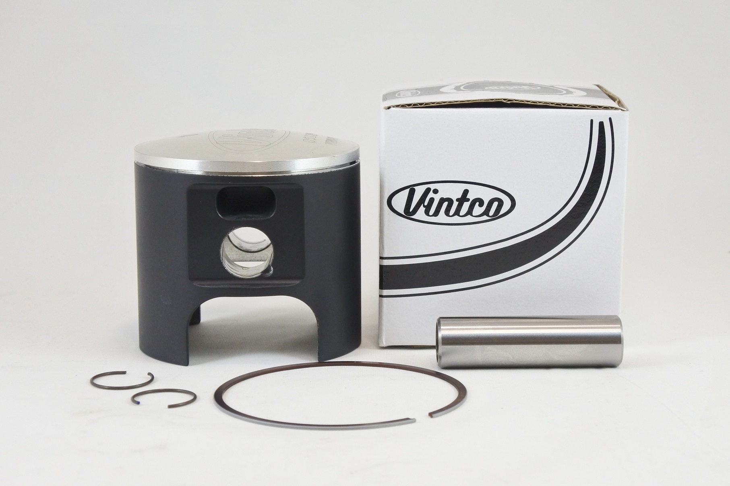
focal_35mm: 61
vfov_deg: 22.3
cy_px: 243
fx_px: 1237
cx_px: 365
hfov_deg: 32.9
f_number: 5
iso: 720
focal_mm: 22.7
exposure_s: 1/125
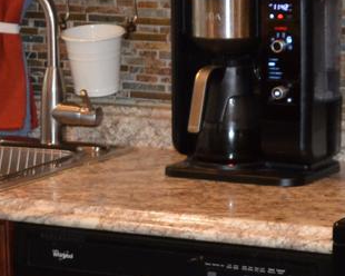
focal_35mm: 167
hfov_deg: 11.5
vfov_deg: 9.3
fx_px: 1705
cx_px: 116
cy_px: 124
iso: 400
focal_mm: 18
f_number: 4
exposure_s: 1/80
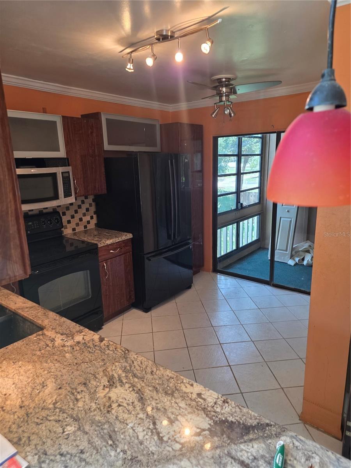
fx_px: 311
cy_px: 234
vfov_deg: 73.9
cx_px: 176
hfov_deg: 58.9
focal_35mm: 23
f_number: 1.7
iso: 125
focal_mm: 6.25
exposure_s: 1/120
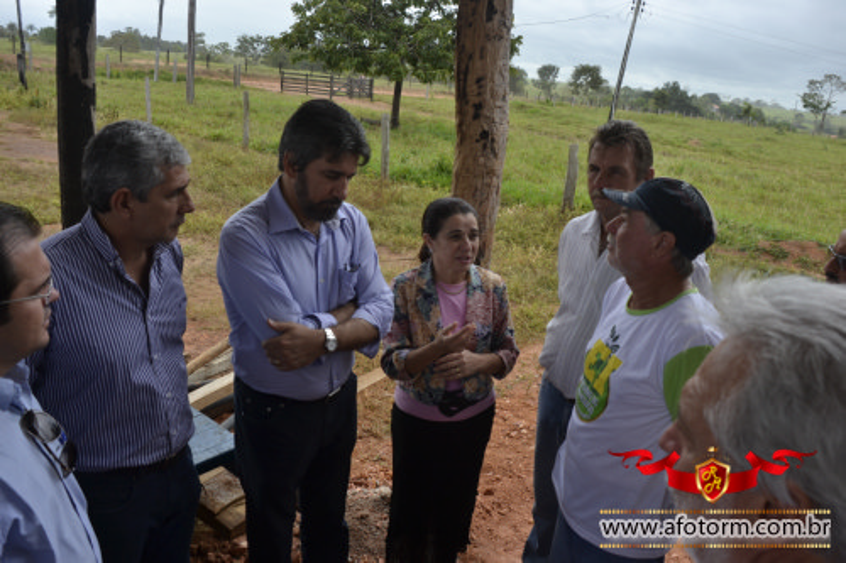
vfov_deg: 43.6
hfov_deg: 61.9
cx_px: 423
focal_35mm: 30
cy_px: 282
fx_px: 705
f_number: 7.1
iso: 100
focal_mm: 20
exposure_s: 1/200
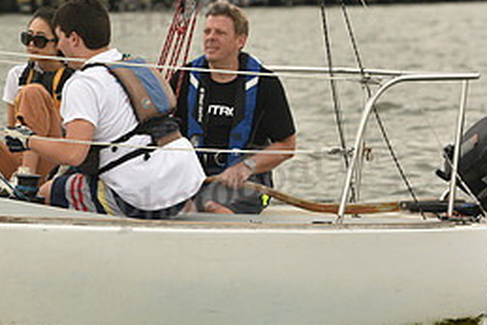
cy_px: 114
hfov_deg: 7.9
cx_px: 19
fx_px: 3519
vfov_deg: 5.3
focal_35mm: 260
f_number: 5
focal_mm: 116
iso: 320
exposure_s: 1/1600
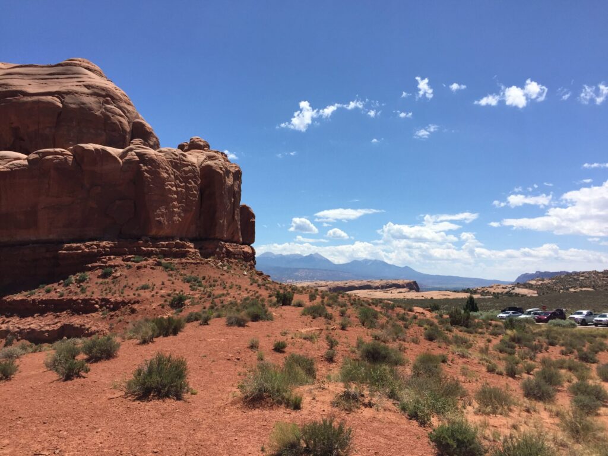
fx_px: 509
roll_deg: -1.4
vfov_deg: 48.2
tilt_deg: +5.6
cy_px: 228
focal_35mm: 29
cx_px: 304
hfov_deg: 61.7
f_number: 2.2
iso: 32
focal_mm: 4.15
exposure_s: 1/2825
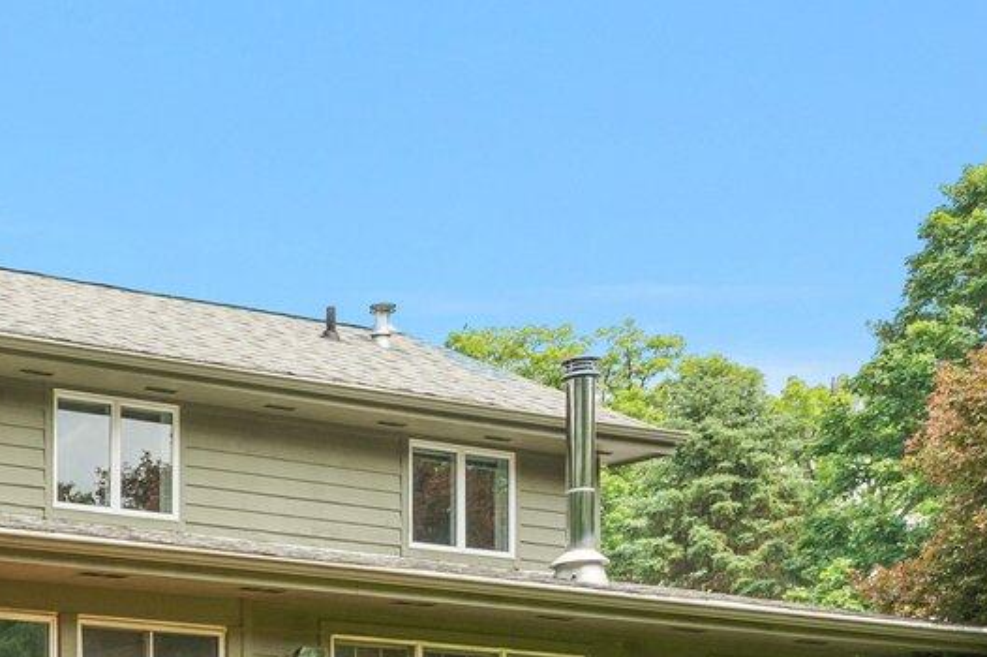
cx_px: -647
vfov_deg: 16.9
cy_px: 949
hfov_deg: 21.2
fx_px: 2027
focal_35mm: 74
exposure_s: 1/80
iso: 400
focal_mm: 19
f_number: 8
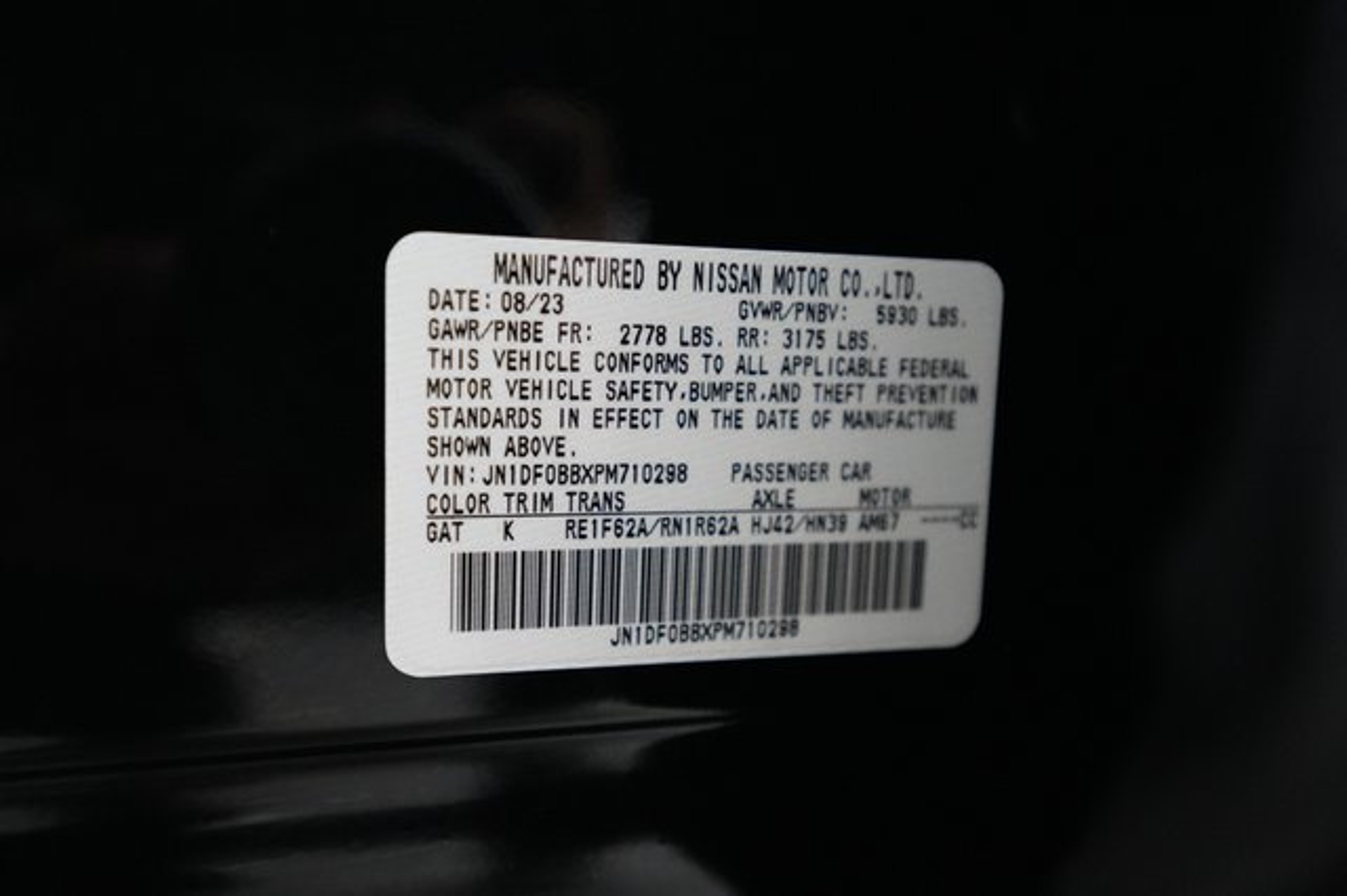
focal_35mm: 28
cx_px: 674
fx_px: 1047
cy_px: 448
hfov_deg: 65.5
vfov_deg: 46.4
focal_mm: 28
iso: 10000
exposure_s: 1/160
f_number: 2.8
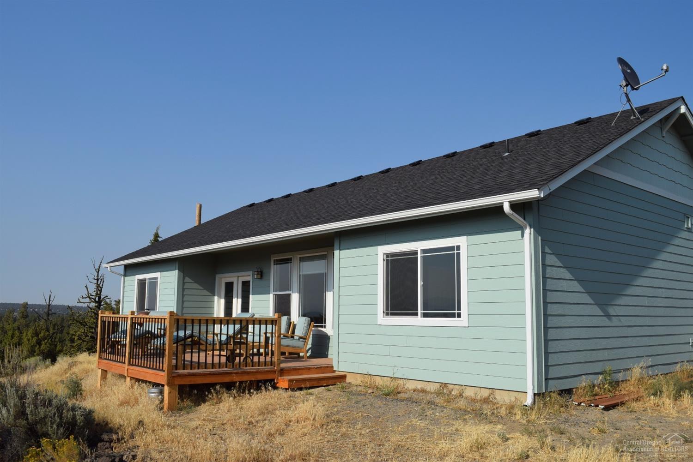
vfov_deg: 43.6
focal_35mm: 30
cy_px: 231
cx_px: 346
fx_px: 578
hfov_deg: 61.9
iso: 200
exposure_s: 1/500
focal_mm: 20
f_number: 11
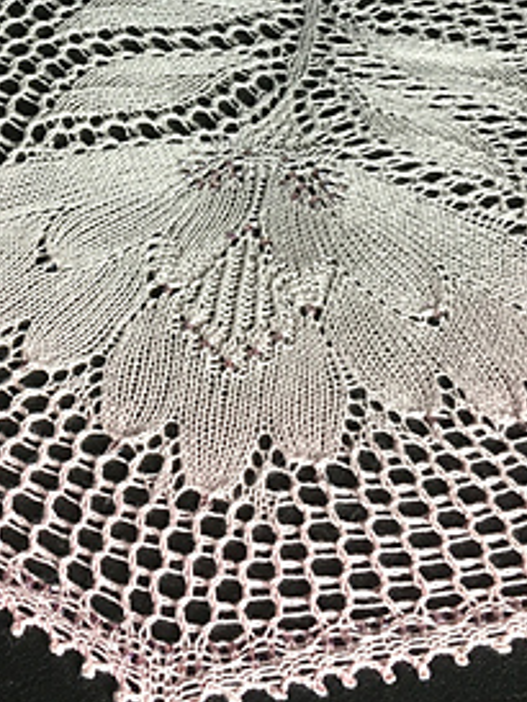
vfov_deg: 27.5
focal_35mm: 68
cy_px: 72
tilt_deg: -49.5
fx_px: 1379
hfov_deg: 20.9
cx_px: 5
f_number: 2.2
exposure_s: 1/33
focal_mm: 4.15
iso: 160
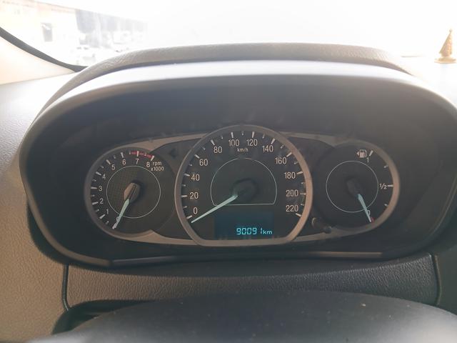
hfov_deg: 67.3
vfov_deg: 53.1
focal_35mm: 26
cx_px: 228
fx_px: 343
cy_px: 172
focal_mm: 3.98
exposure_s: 1/60
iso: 200
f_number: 1.8
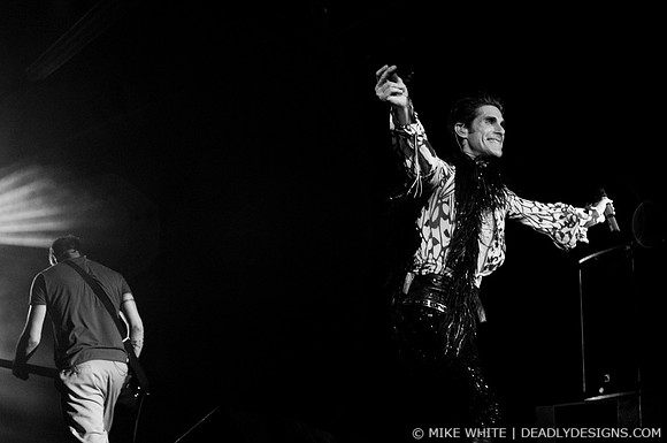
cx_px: 334
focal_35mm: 52
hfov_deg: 37.9
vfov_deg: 25.7
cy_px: 222
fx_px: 971
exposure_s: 1/200
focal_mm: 35
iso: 800
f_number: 3.5
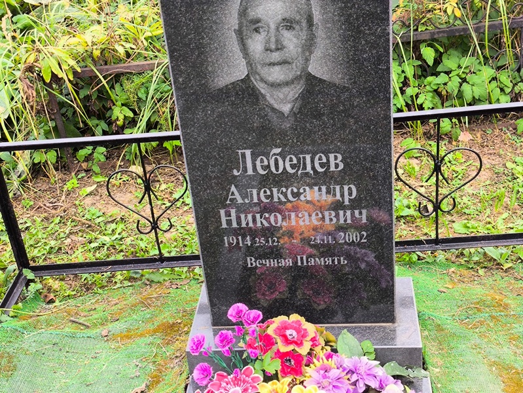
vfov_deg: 29.1
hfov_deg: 38.2
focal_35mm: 50
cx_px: 262
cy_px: 196
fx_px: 756
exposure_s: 1/182
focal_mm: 4.71
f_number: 1.7
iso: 50
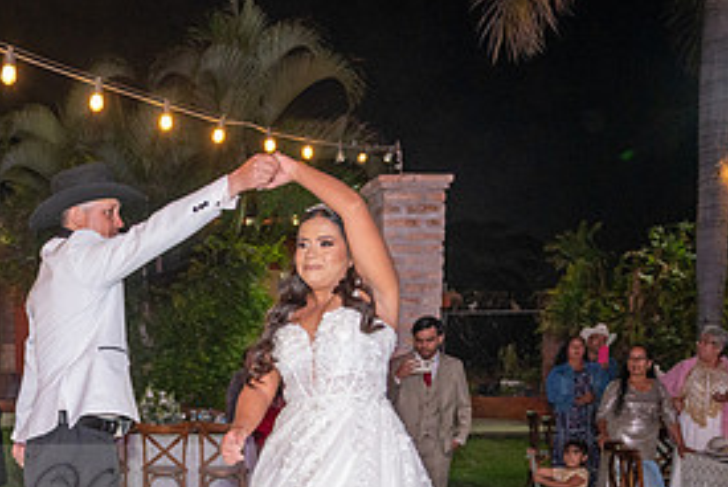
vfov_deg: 22.0
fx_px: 1194
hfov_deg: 31.9
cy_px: 507
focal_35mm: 59
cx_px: 45
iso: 2000
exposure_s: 1/160
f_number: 4
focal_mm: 28
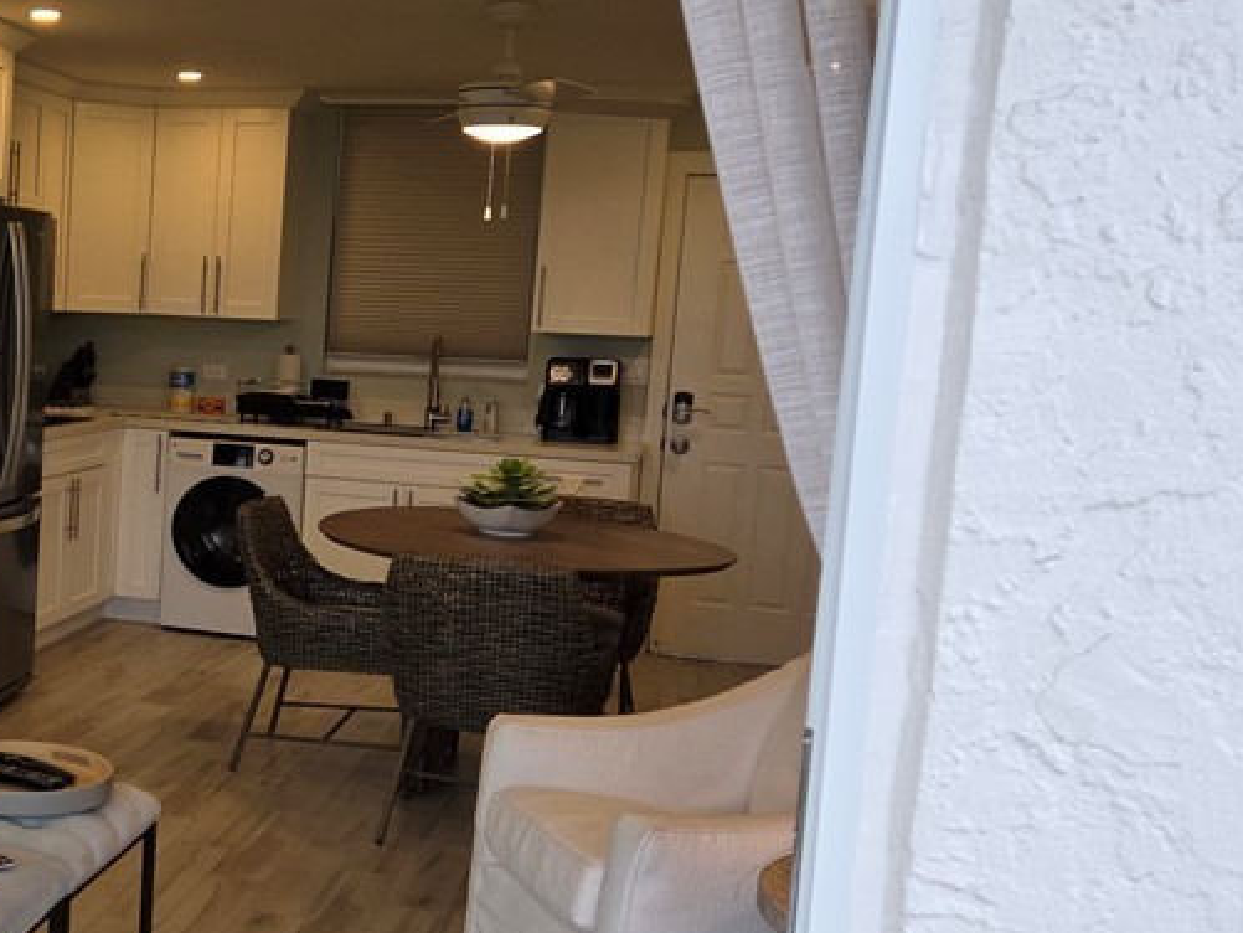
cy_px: 474
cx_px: 82
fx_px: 1688
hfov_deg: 37.3
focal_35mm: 47
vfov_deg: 30.9
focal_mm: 5.4
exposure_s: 1/120
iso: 40
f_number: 1.8
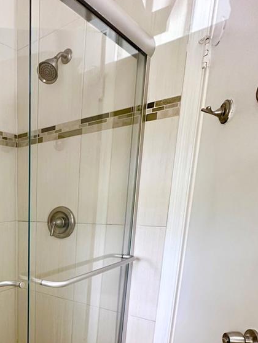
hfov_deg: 40.0
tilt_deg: -13.7
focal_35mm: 30
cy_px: 276
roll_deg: +2.0
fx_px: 298
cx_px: -10
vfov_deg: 55.6
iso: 200
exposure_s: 1/60
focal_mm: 2.22
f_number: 2.2
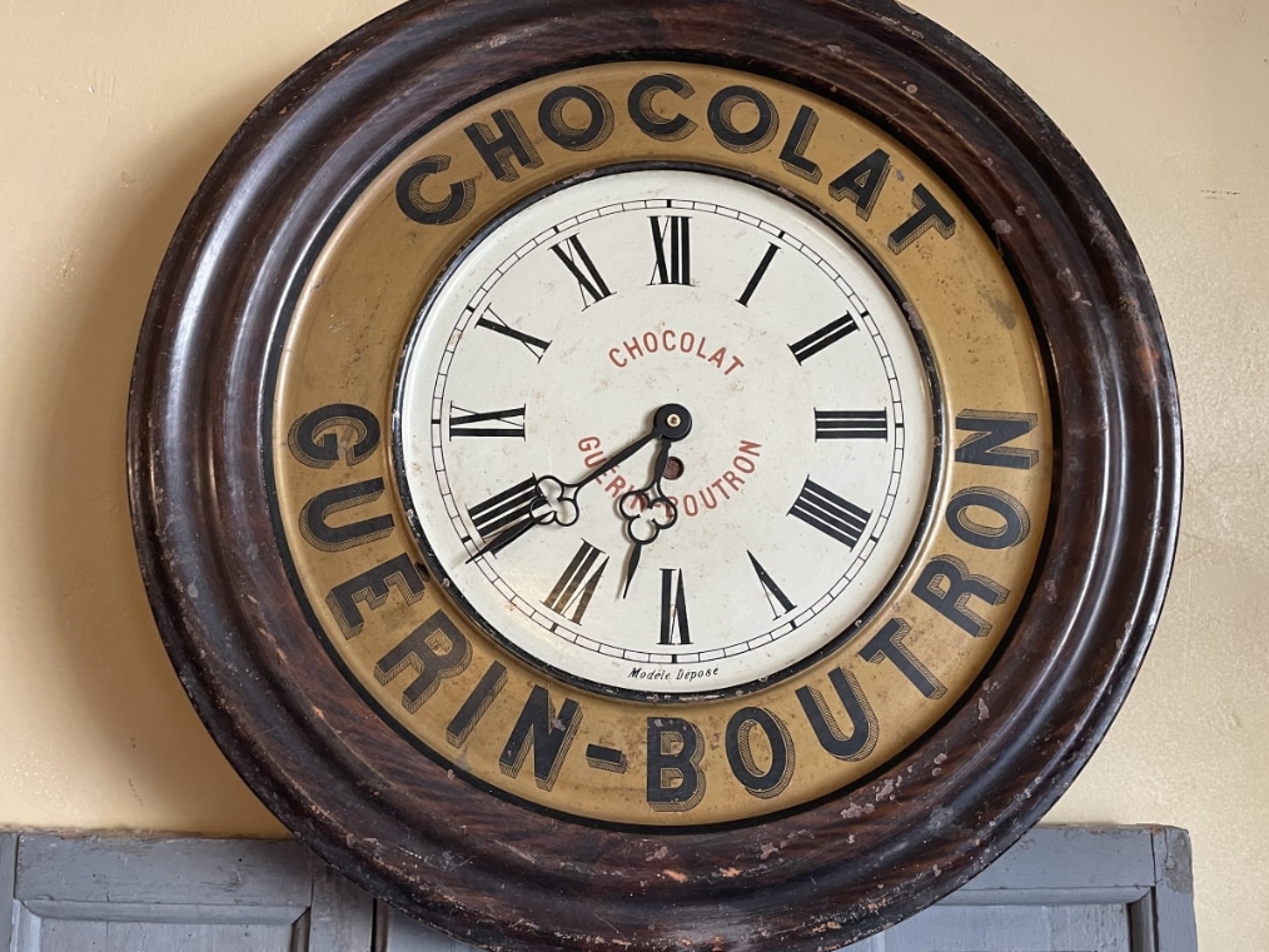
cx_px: 663
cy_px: 461
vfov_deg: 45.5
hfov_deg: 58.3
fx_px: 1137
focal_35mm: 31
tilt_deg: +8.4
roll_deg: -0.4
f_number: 1.6
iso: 125
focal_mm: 4.2
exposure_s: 1/50
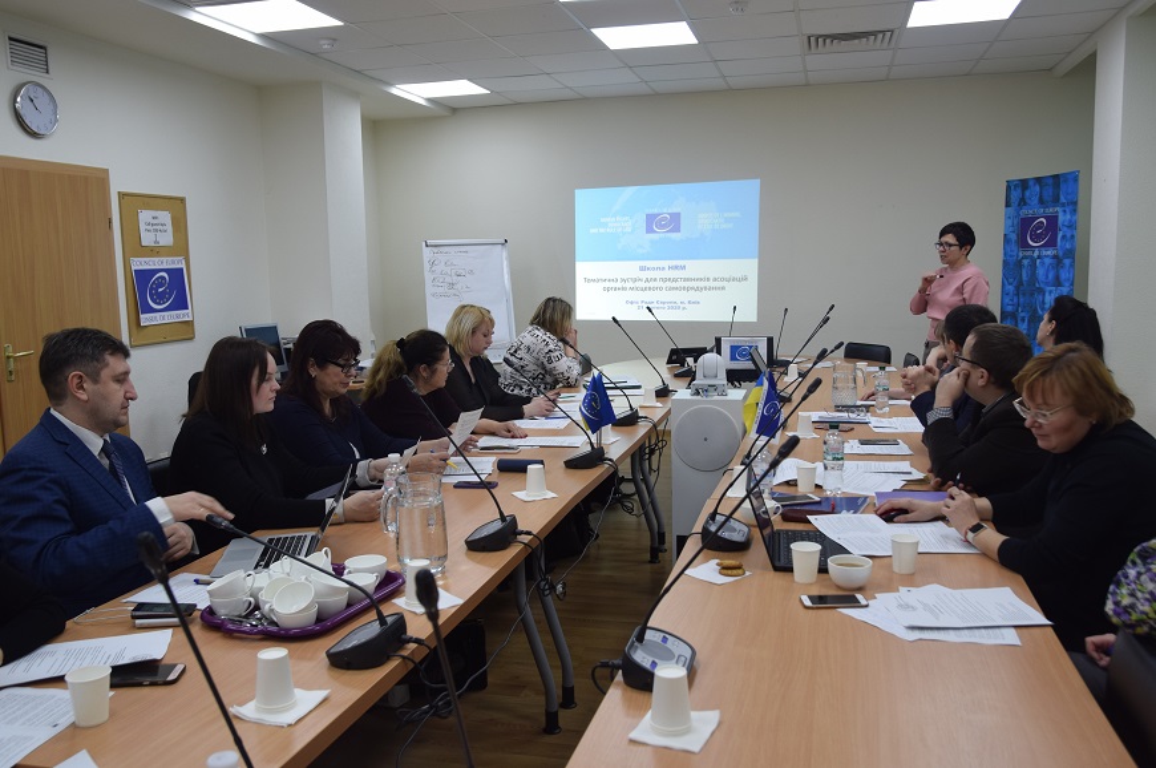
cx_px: 578
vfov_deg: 45.6
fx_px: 914
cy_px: 384
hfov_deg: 64.6
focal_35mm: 28
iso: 400
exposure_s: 1/80
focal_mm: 19
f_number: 4.5
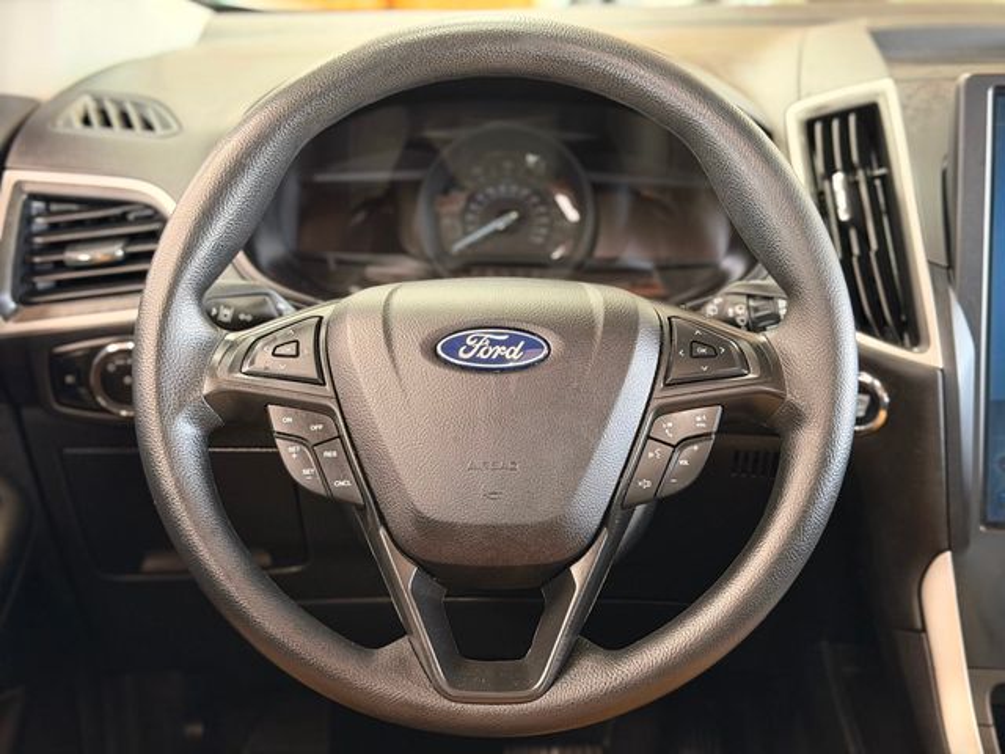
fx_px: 1394
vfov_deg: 30.3
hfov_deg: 39.7
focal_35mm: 48
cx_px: 502
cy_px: 377
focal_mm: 6.76
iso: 400
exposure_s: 1/40
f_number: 1.78
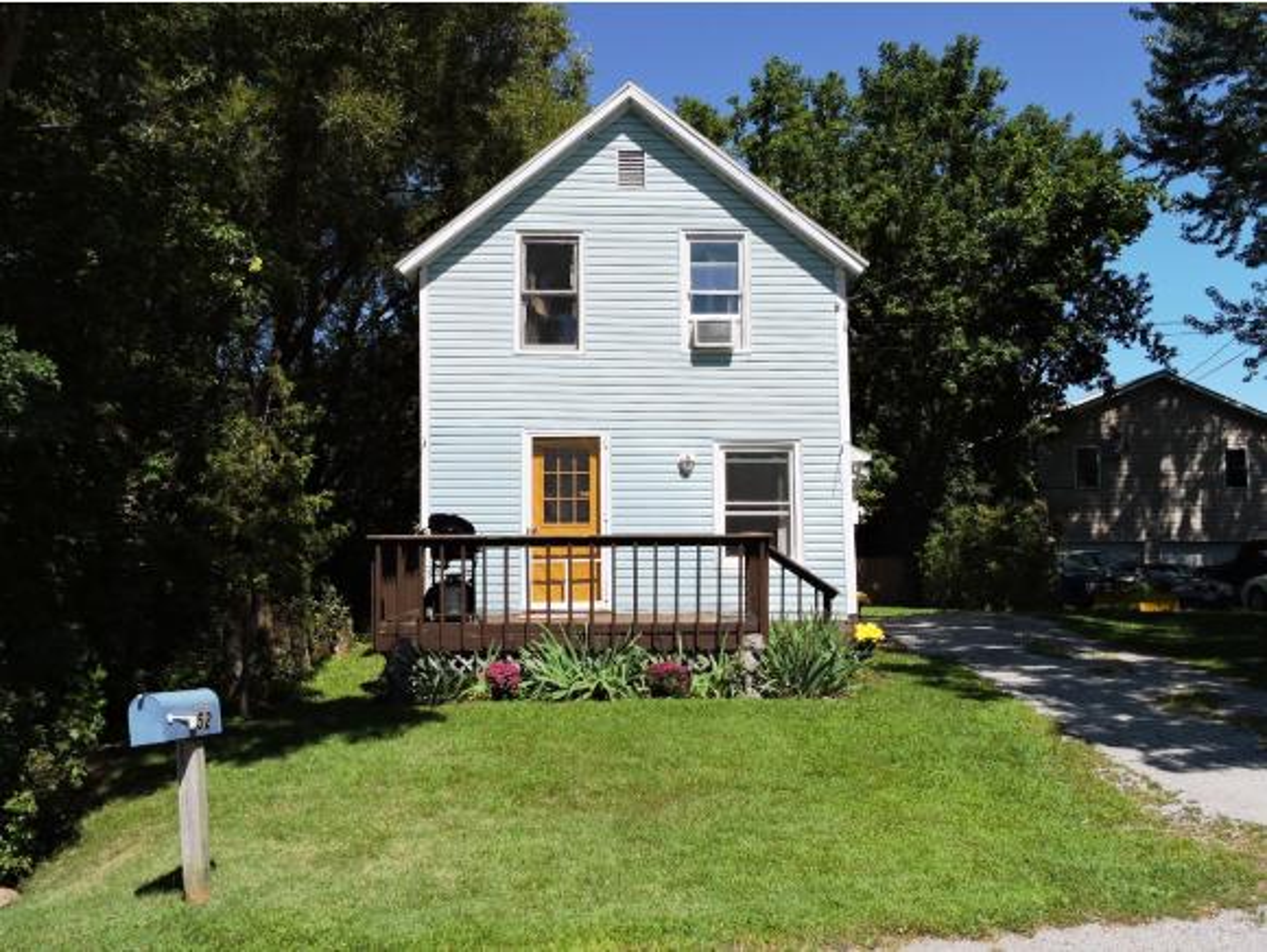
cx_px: 634
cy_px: 476
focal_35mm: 30
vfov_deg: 46.9
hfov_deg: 59.9
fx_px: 1099
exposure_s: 1/1000
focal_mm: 5.4
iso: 100
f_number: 4
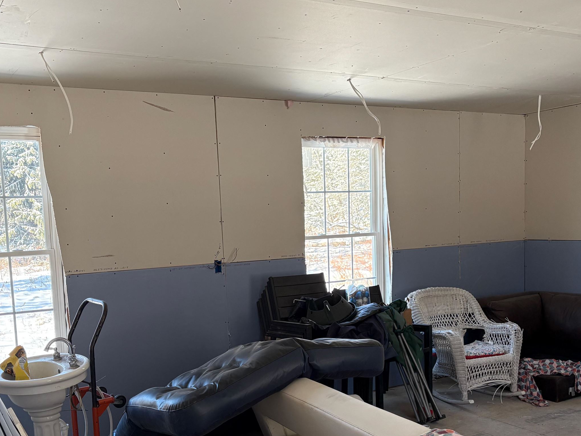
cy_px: 294
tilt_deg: -5.0
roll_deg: +2.2
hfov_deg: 47.8
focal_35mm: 39
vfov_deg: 36.4
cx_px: 278
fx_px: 655
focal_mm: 5.96
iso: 125
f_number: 1.6
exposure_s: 1/220
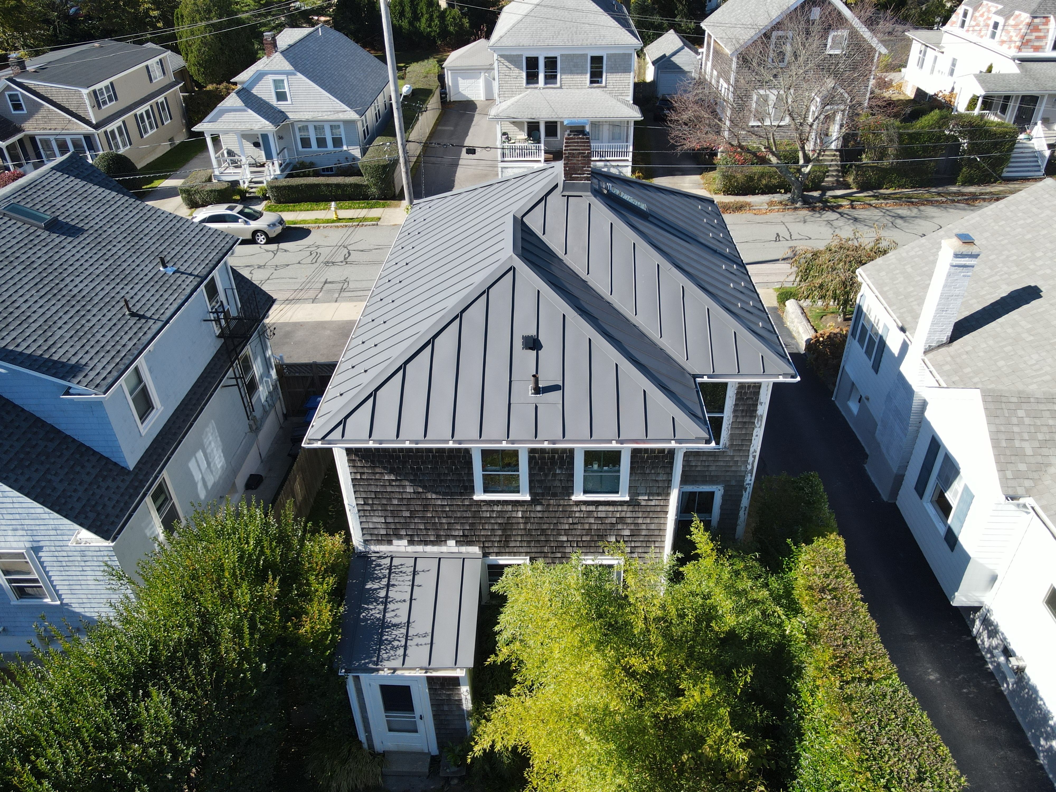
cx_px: 528
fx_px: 732
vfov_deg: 56.8
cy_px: 396
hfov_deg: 71.6
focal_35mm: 24
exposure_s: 1/320
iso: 100
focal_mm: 4.5
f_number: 2.8
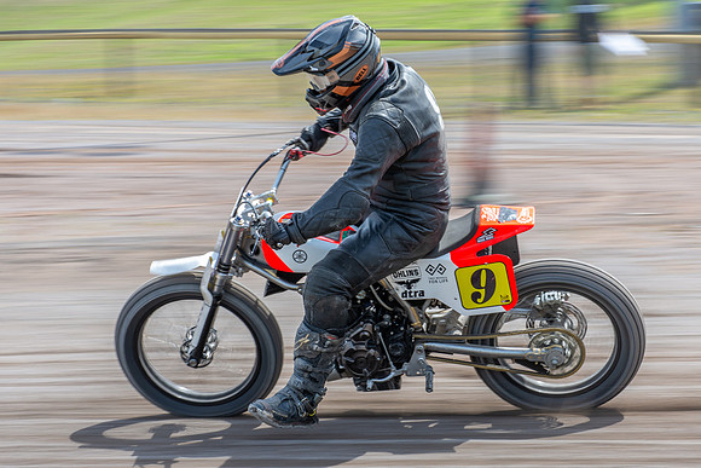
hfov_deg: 16.1
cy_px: 258
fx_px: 2483
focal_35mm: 128
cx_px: 389
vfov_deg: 10.8
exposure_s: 1/160
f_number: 7.1
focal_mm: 62
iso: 160
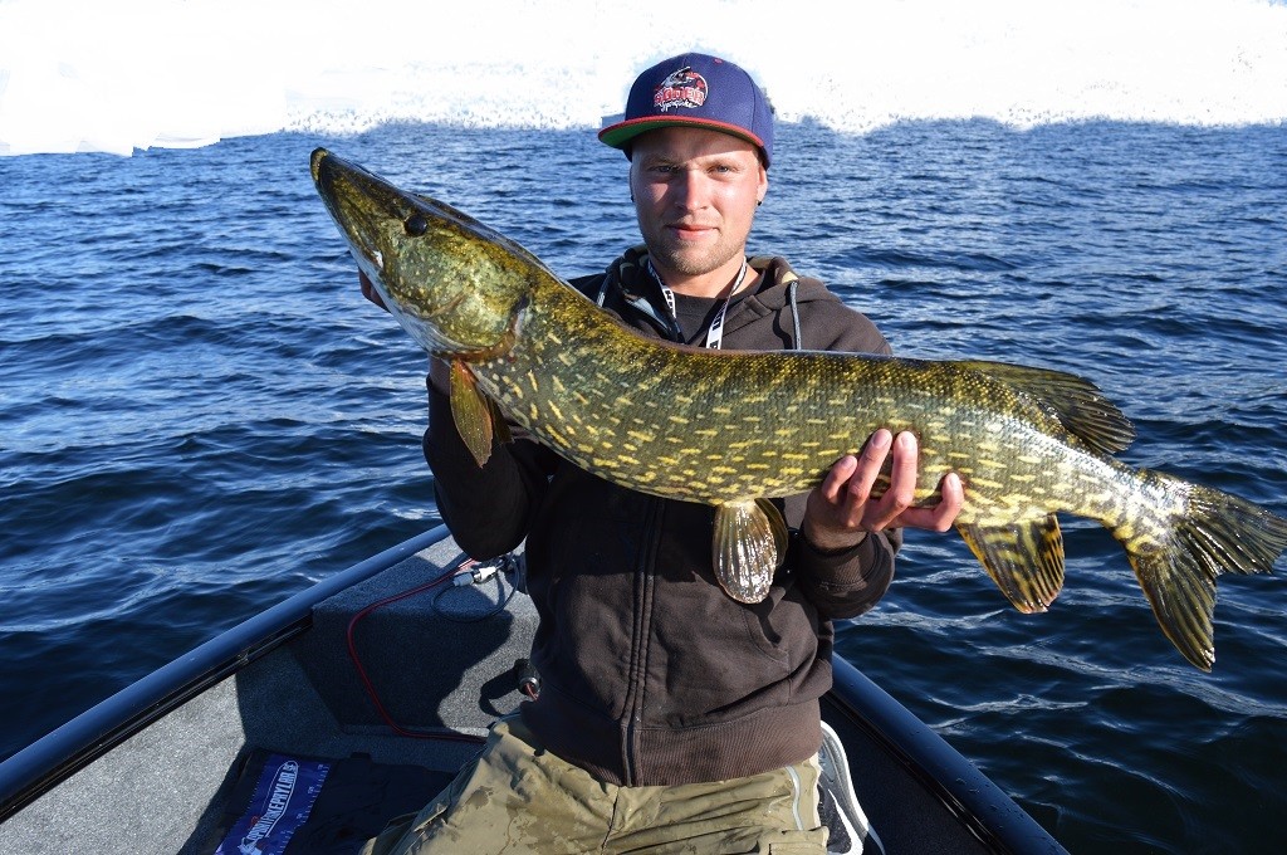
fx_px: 1178
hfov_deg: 57.3
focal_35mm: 33
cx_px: 644
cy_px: 428
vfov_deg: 39.9
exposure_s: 1/200
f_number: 7.1
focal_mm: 22
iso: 100
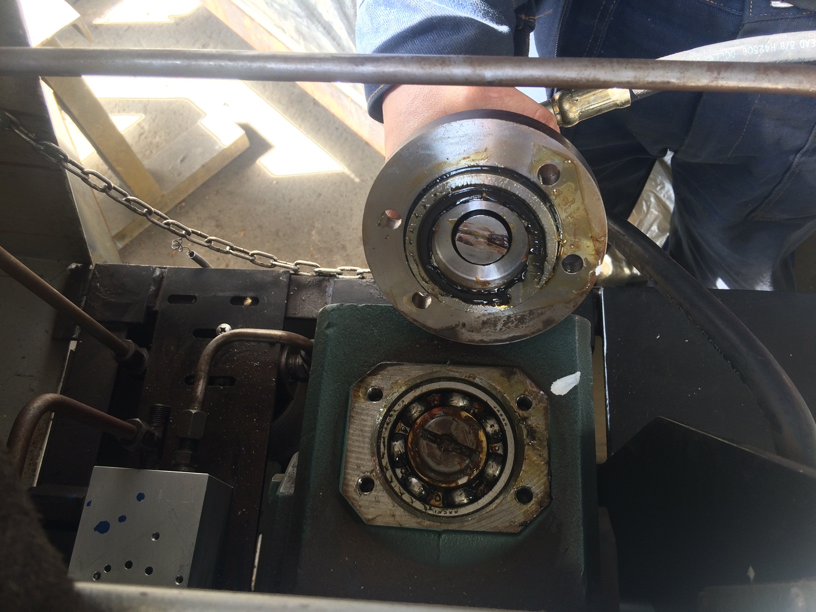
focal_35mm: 29
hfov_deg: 61.7
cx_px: 408
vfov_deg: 48.2
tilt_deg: -67.4
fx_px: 684
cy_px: 306
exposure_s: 1/50
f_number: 2.2
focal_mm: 4.15
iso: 40
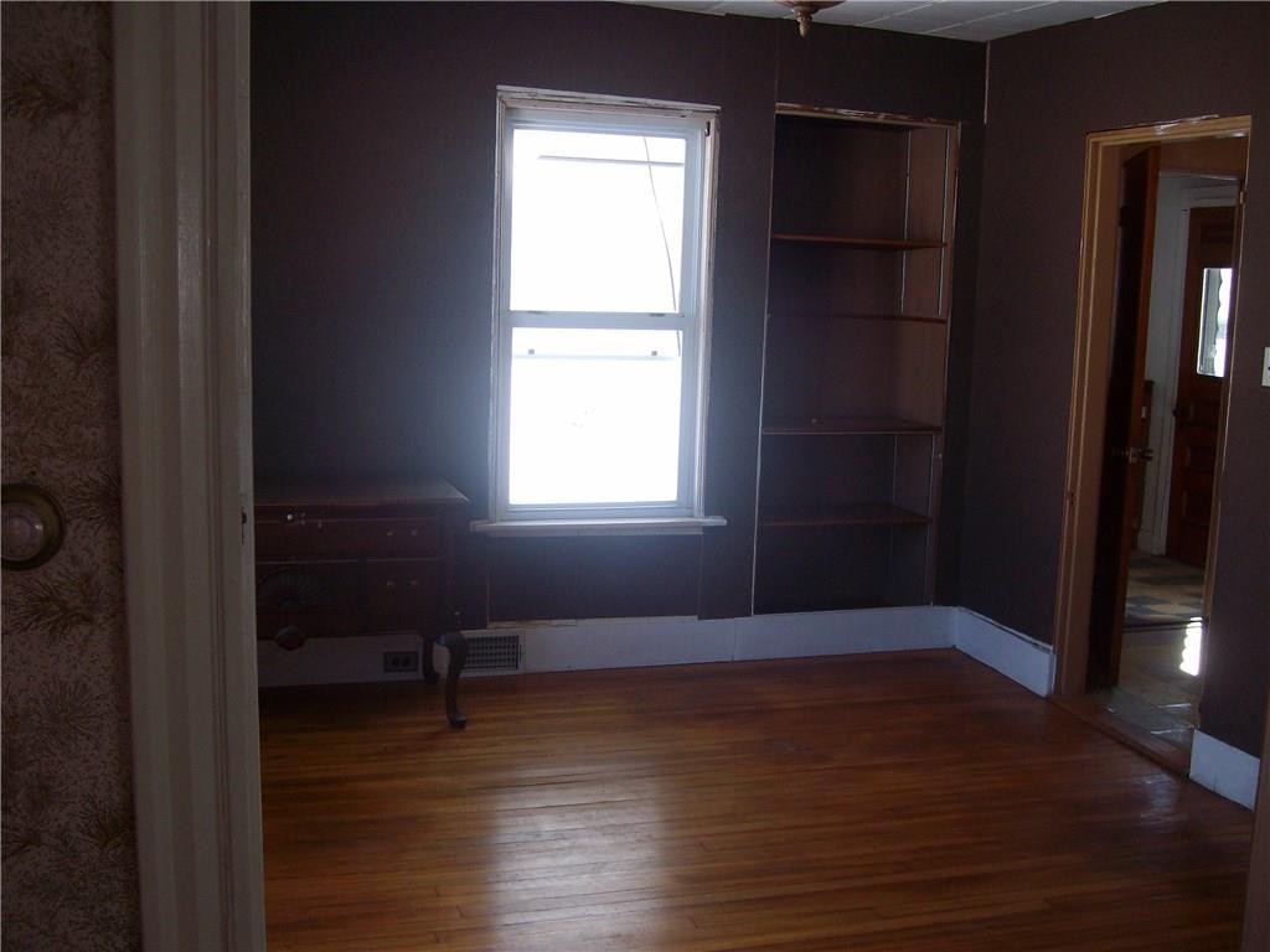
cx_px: 635
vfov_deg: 40.7
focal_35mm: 35
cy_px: 476
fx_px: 1284
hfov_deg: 52.6
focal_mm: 5.8
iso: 80
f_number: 2.8
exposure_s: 1/96.3
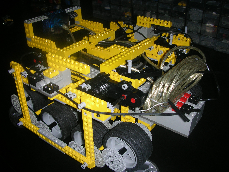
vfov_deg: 40.7
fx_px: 232
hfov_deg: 52.6
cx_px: 114
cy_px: 86
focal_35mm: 35
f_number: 3
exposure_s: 1/60.1
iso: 50
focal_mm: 5.8
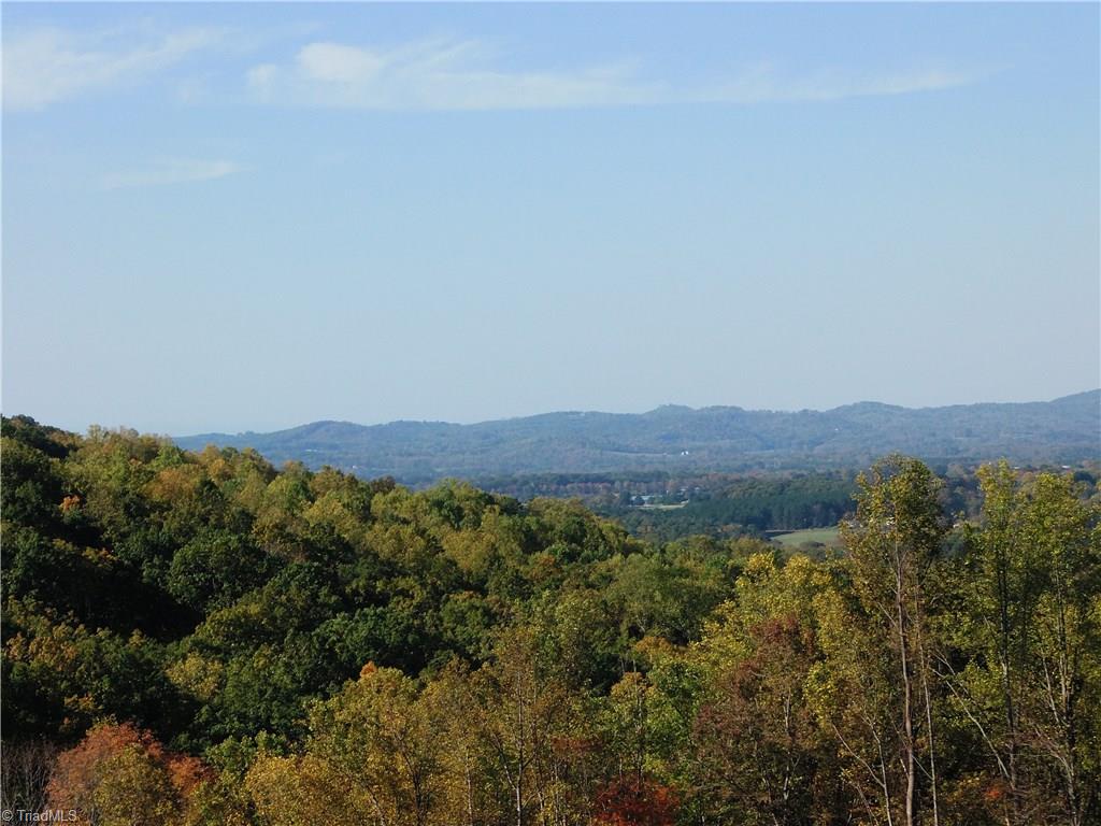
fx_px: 3499
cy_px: 413
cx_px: 550
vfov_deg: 13.5
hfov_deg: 17.9
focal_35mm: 110
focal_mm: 19.4
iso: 100
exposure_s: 1/600
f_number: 4.5
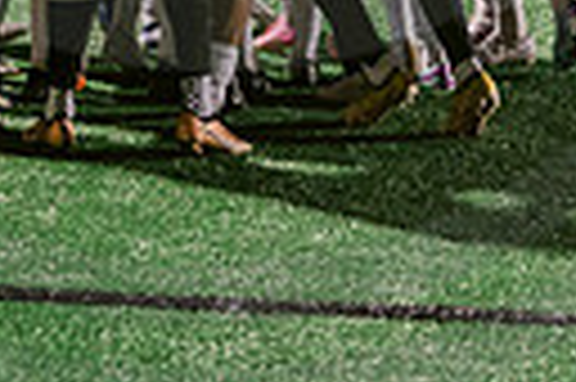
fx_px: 2605
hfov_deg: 12.6
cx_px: 202
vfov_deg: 8.0
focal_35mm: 163
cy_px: -366
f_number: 4
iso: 2500
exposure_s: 1/80
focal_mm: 36
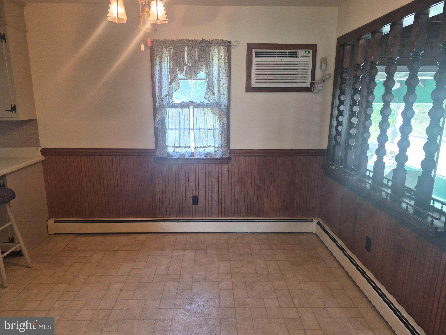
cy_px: 168
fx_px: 296
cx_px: 223
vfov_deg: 58.9
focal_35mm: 23
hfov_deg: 73.9
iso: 250
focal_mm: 5.4
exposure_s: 1/120
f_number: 1.8
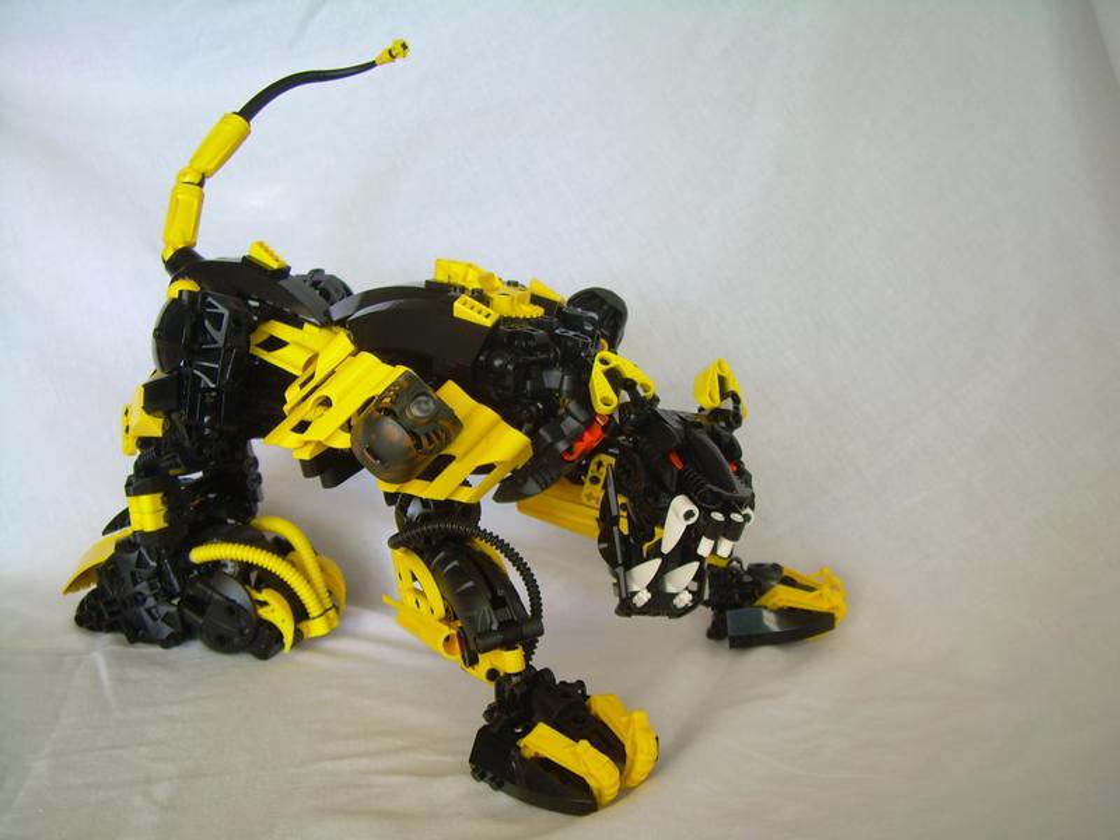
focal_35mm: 38
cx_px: 560
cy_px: 420
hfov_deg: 49.0
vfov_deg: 37.7
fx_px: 1229
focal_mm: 6.3
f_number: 2.8
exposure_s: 1/6.2
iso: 50
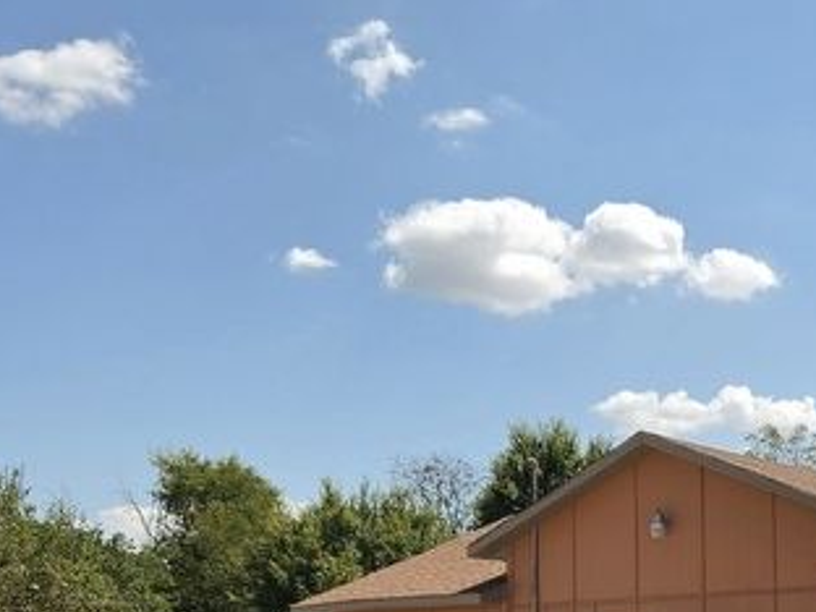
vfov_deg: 23.9
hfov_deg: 31.2
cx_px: 730
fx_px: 1391
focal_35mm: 59
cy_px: 591
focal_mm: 5.4
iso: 80
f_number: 1.8
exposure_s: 1/4883
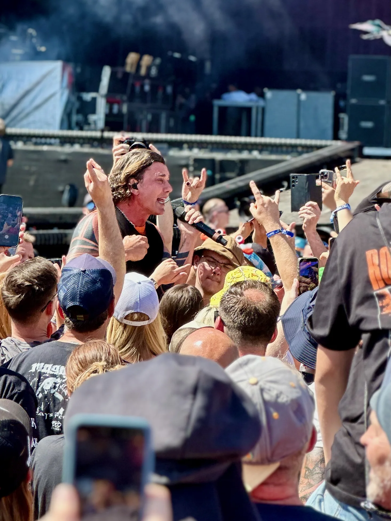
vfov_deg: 25.3
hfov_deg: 19.1
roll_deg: -2.7
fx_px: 1160
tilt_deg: +2.6
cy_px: 260
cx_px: 196
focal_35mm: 77
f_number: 2.8
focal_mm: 9
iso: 25
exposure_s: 1/219
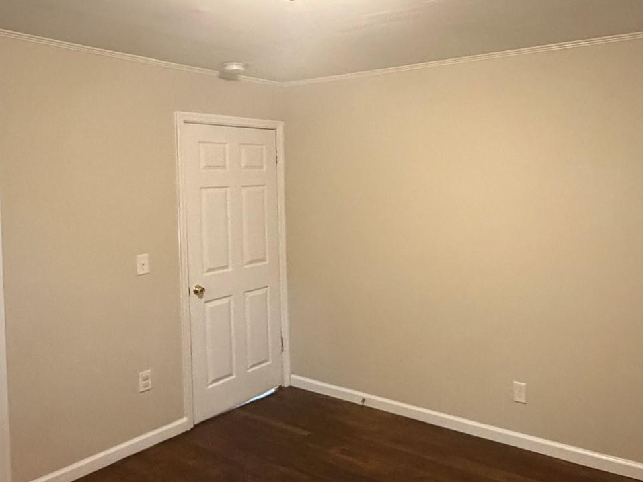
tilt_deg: -3.4
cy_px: 200
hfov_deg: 59.1
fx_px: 557
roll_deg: +0.8
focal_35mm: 30
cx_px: 407
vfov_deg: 46.6
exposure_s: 1/60
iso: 1000
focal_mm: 2.22
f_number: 2.2
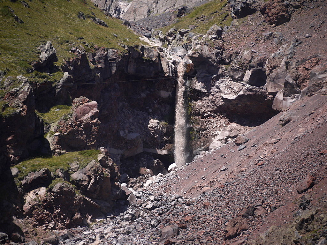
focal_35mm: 230
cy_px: 122
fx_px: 2173
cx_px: 164
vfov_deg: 6.5
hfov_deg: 8.6
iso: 100
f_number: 5
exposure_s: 1/400
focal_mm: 115
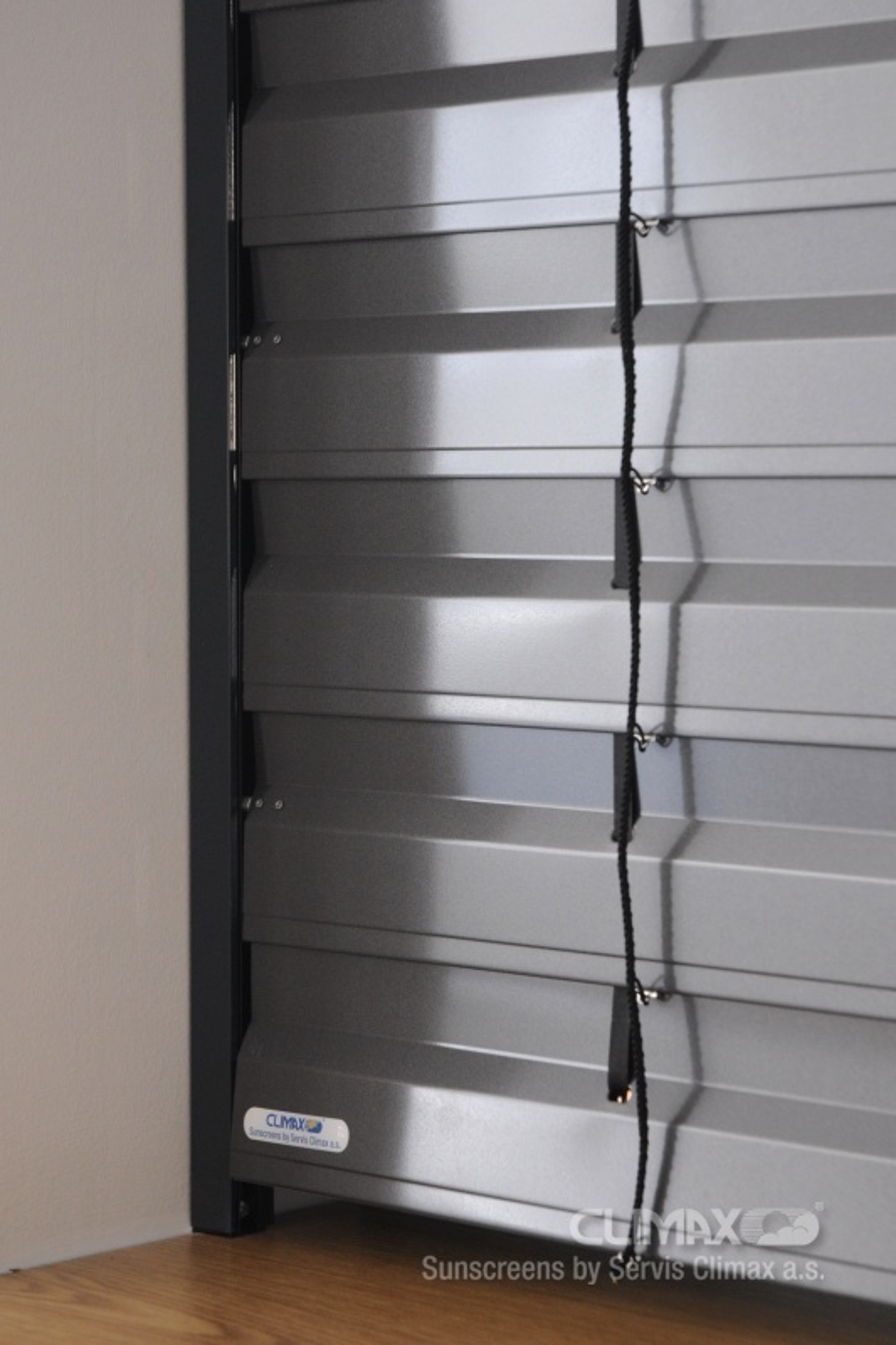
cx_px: 448
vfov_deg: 19.5
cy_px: 672
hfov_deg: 13.0
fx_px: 3921
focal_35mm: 105
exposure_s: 1/10
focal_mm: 70
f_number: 8
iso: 640
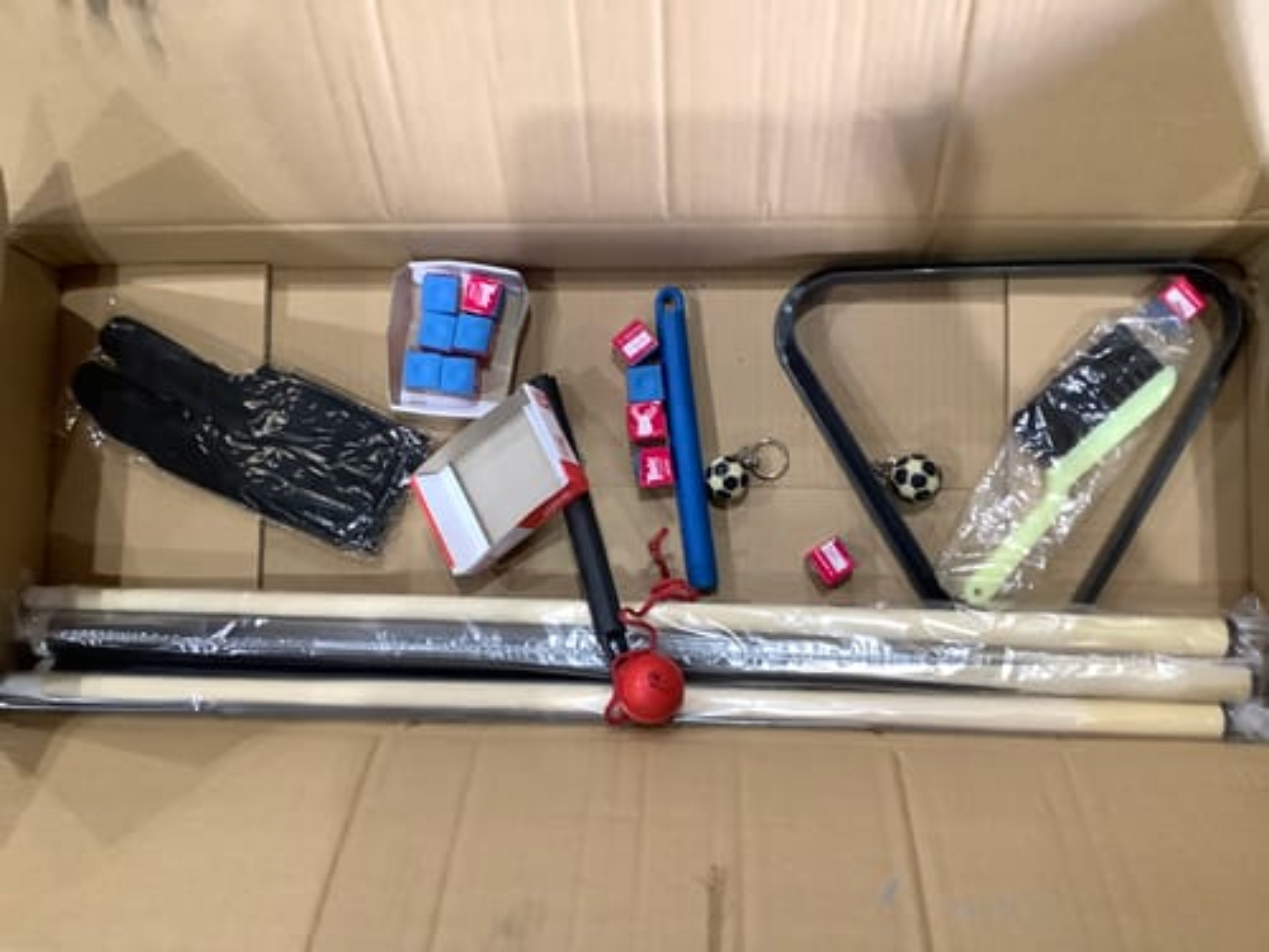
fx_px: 1136
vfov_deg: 45.4
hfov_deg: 58.4
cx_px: 634
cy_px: 476
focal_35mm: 31
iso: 200
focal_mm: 3.3
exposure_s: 1/50
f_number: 2.4
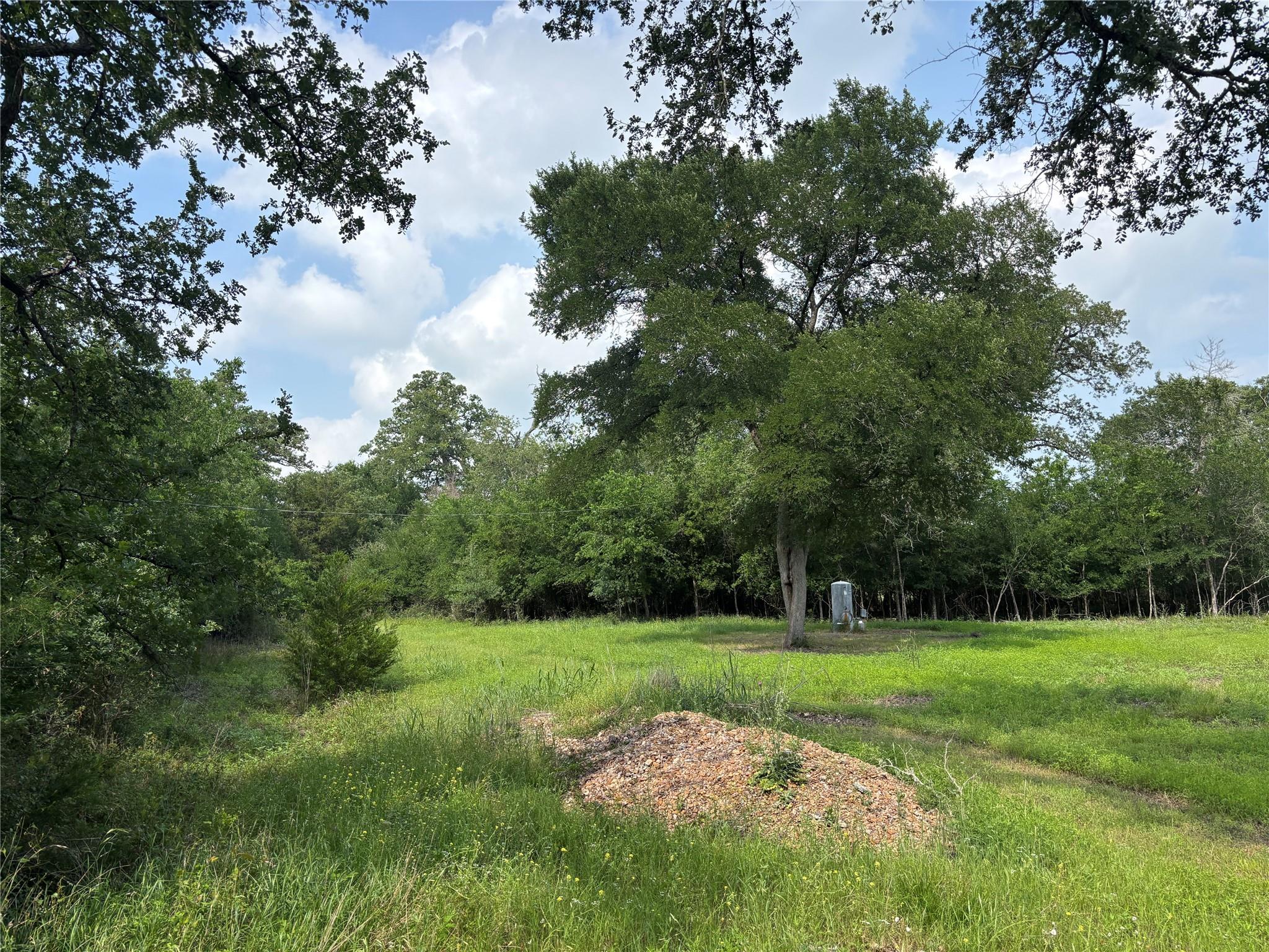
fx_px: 953
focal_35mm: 26
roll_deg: +2.1
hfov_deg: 67.3
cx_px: 634
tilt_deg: +7.0
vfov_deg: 53.1
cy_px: 476
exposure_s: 1/2398
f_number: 1.6
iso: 50
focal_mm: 5.96
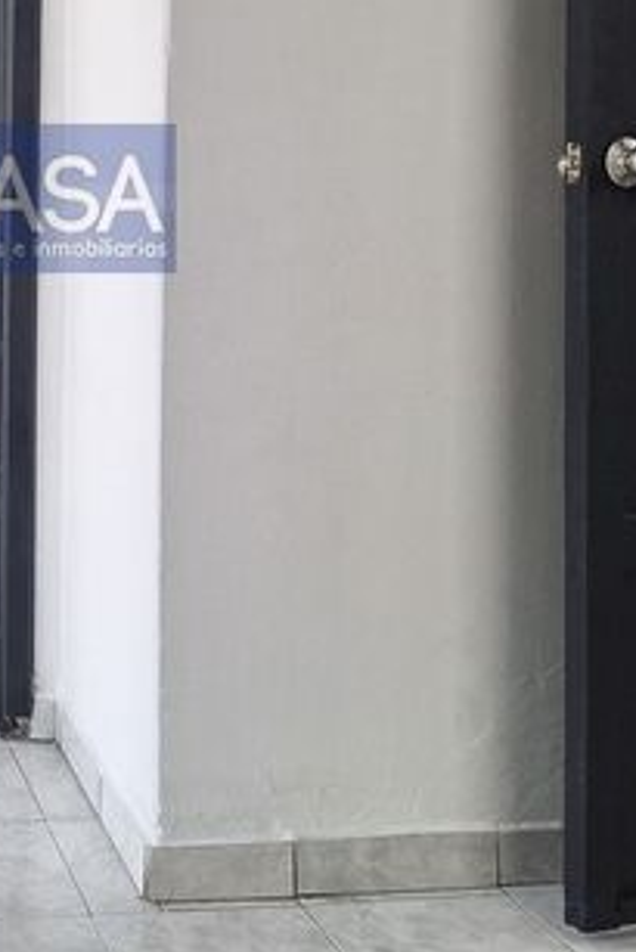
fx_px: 1376
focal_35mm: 52
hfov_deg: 24.4
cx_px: -54
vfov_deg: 36.9
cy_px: 198
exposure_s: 1/120
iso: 64
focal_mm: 5.54
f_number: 1.8
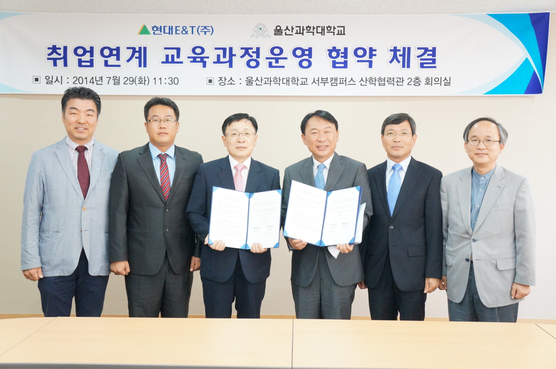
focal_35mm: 40
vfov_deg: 32.9
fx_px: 625
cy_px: 184
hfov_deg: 48.0
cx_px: 278
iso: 3200
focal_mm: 27
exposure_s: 1/50
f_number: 5.6
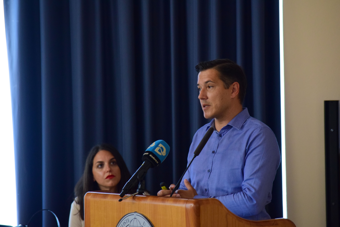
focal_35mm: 188
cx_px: 170
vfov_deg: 7.3
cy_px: 114
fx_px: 1771
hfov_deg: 11.0
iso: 1600
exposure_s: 1/40
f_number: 4.8
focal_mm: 125
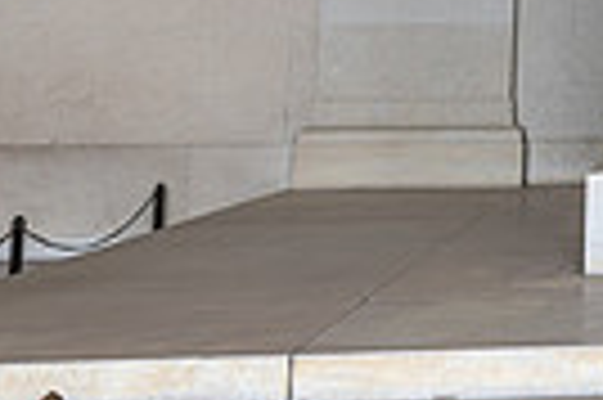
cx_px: 1082
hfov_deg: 15.6
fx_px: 1890
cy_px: -183
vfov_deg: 11.6
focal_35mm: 113
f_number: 4
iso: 100
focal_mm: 24
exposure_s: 1/125
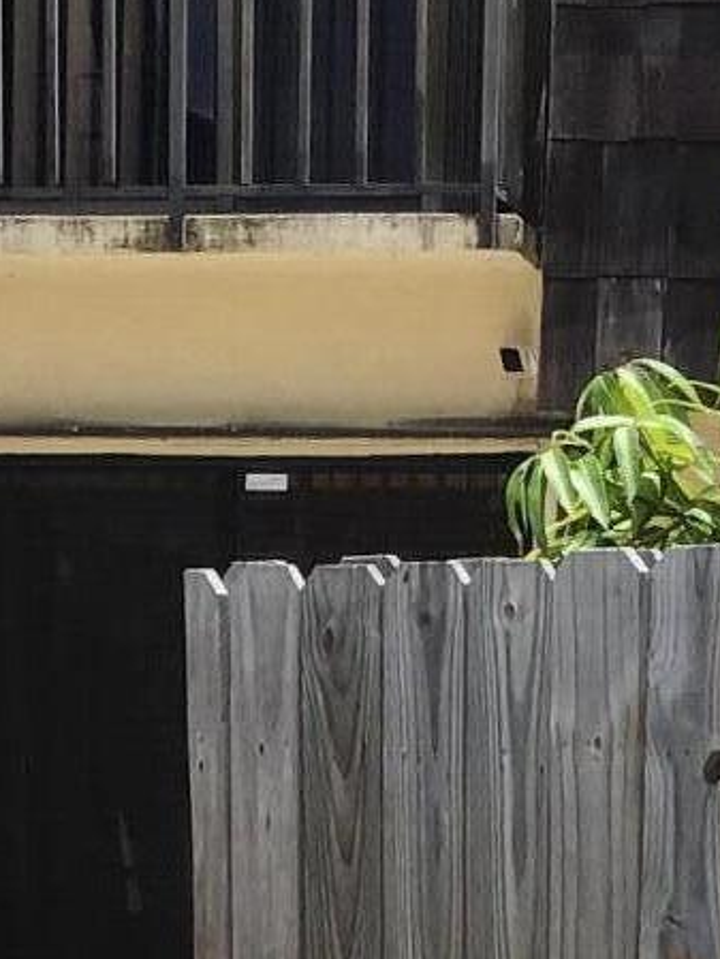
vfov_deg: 13.6
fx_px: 3825
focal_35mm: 138
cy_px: 1337
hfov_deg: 10.7
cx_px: 190
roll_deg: -0.1
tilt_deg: -12.0
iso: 25
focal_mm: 3.3
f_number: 2.4
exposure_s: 1/1072
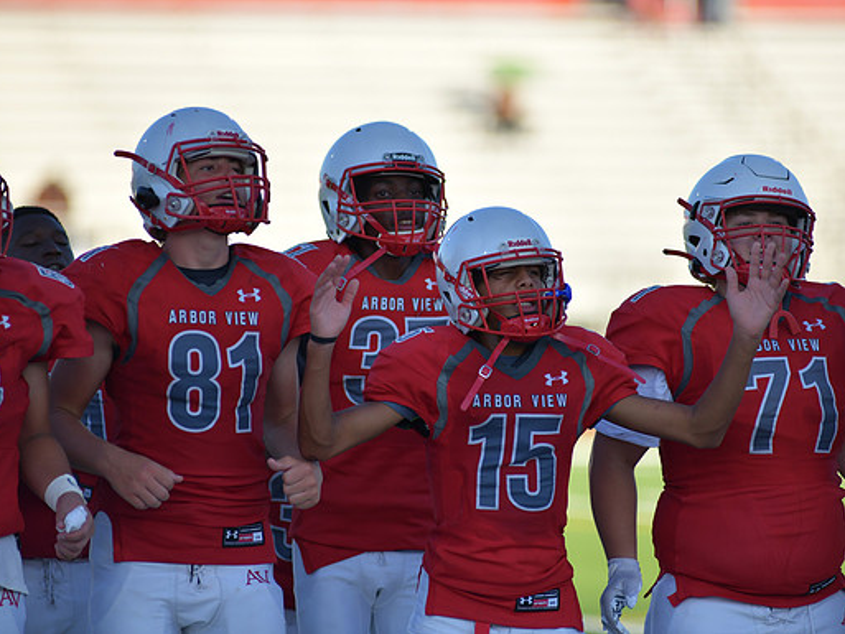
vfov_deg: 4.6
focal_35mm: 326
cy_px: 317
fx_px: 7960
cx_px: 466
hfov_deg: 6.1
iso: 250
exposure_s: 1/2000
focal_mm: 300
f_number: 3.5
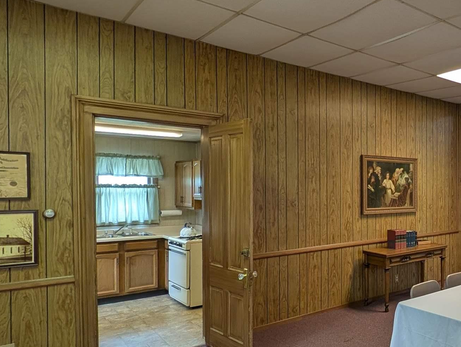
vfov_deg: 49.7
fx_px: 373
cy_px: 195
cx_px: 437
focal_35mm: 28
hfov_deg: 53.1
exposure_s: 1/30
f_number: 1.95
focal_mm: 2.23
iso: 86
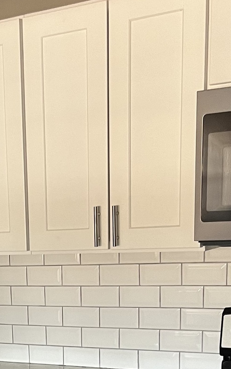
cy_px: 431
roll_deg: +4.1
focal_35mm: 81
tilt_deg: -12.7
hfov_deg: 15.3
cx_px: -77
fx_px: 816
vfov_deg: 23.5
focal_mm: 5.1
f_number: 1.6
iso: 125
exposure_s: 1/72
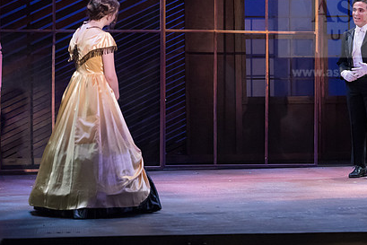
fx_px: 1519
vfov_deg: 9.2
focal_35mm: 149
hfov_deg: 13.7
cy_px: 91
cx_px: 251
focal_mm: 105
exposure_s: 1/320
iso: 4000
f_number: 2.8
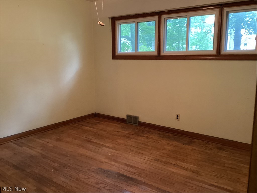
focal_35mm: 31
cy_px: 96
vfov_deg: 45.4
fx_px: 230
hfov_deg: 58.4
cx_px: 128
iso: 500
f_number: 2.4
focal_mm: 3.3
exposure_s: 1/30
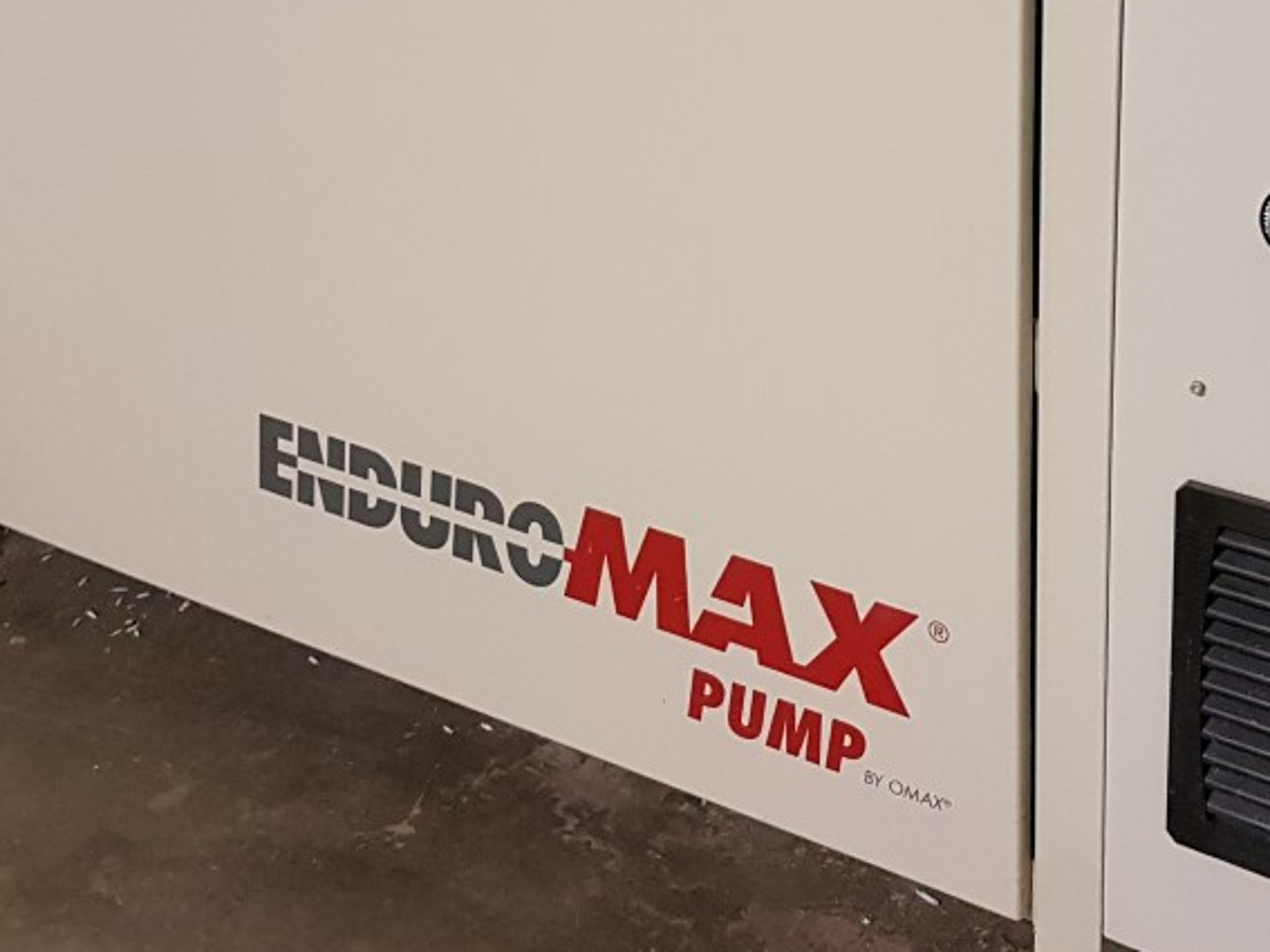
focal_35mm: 66
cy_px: 215
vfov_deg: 22.0
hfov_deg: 29.2
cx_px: 858
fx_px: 2421
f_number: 1.7
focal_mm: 4.2
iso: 200
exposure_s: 1/60
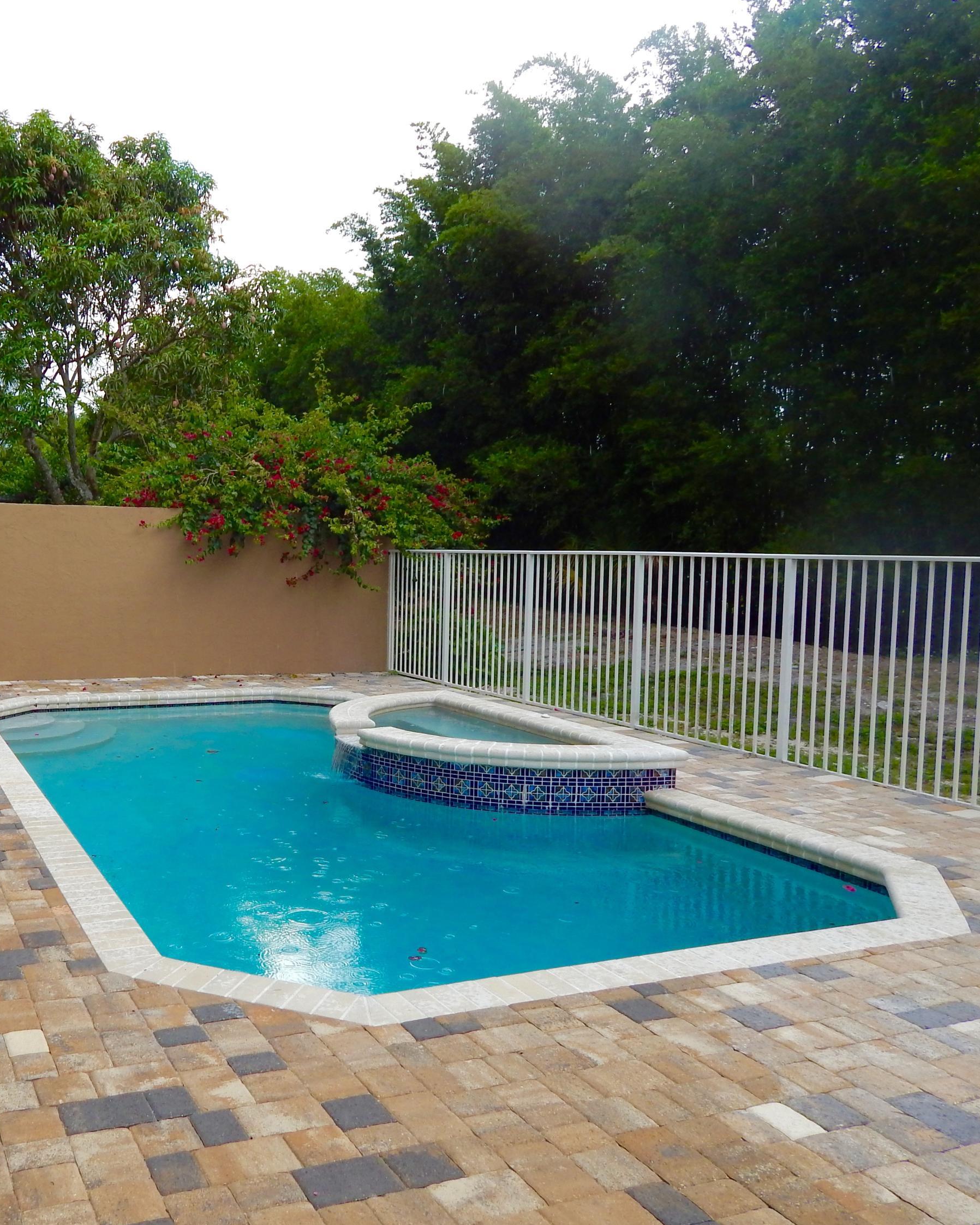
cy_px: 613
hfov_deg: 46.5
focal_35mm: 30
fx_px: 1088
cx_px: 229
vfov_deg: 58.8
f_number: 3
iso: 125
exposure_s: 1/400
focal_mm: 4
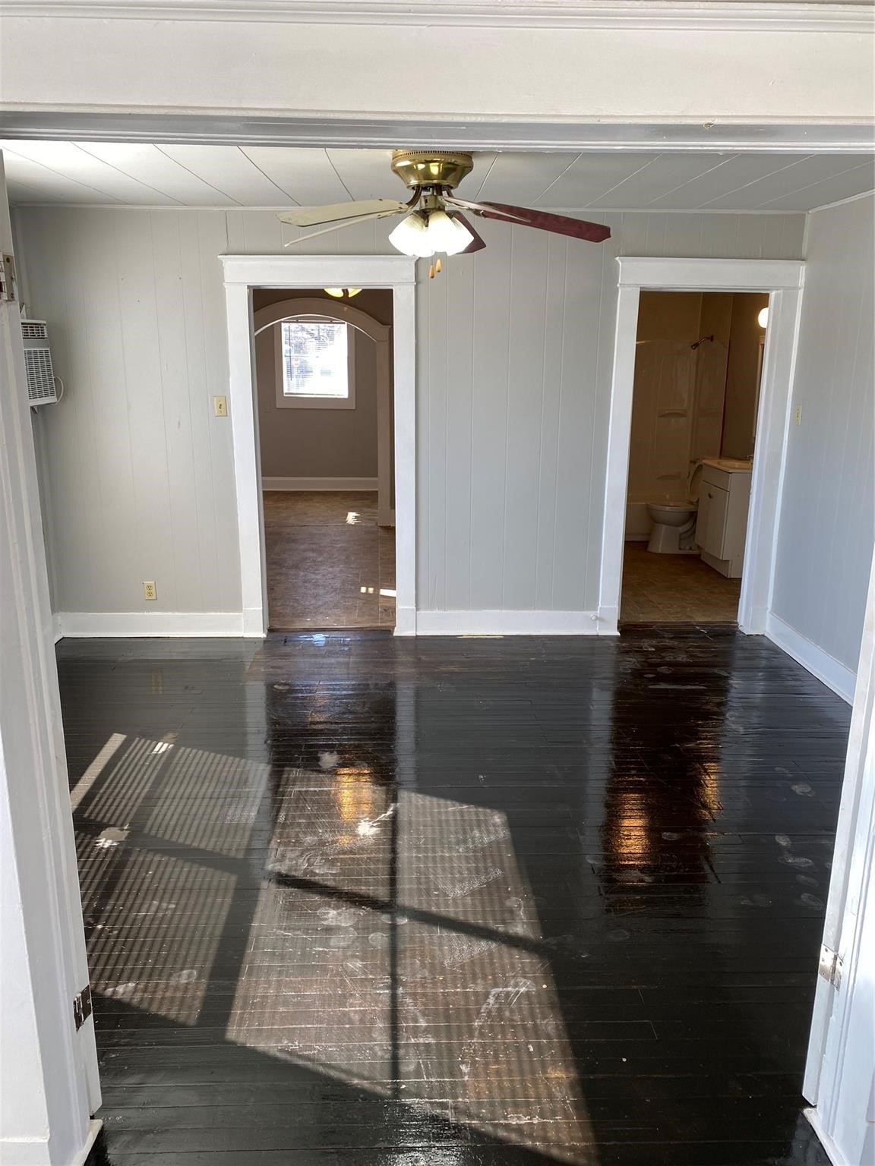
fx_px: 876
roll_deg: -1.7
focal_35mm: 26
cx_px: 438
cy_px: 583
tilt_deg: -12.8
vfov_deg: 67.3
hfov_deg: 53.1
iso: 40
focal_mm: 4.25
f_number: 1.8
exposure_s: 1/120
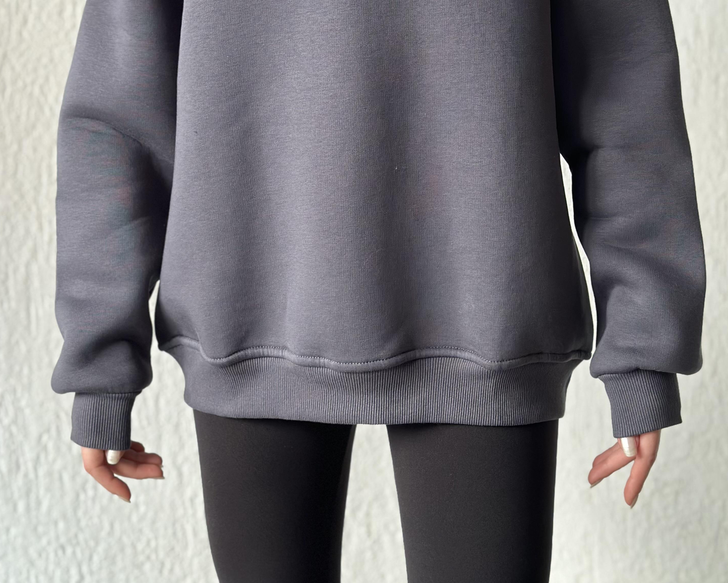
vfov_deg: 22.9
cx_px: 383
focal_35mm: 66
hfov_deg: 28.7
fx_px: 1422
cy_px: 146
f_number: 1.78
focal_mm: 6.86
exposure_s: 1/60
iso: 160
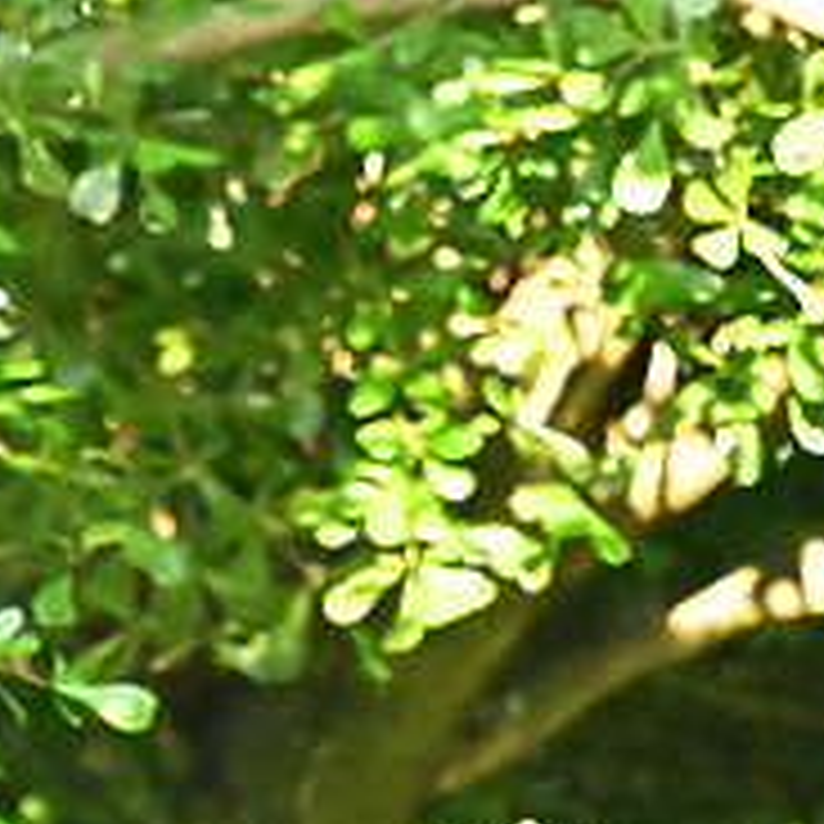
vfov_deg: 1.4
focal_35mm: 1274
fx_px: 34310
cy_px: -153
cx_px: 212
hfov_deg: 1.4
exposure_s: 1/3200
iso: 9000
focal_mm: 380
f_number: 5.6
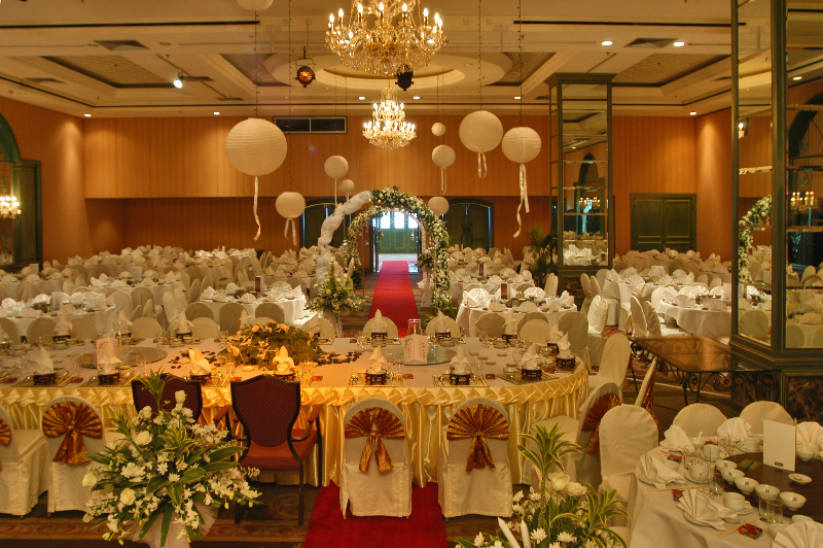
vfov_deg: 45.6
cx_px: 412
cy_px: 274
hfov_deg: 64.6
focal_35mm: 28
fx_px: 651
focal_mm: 19
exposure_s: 1
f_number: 5
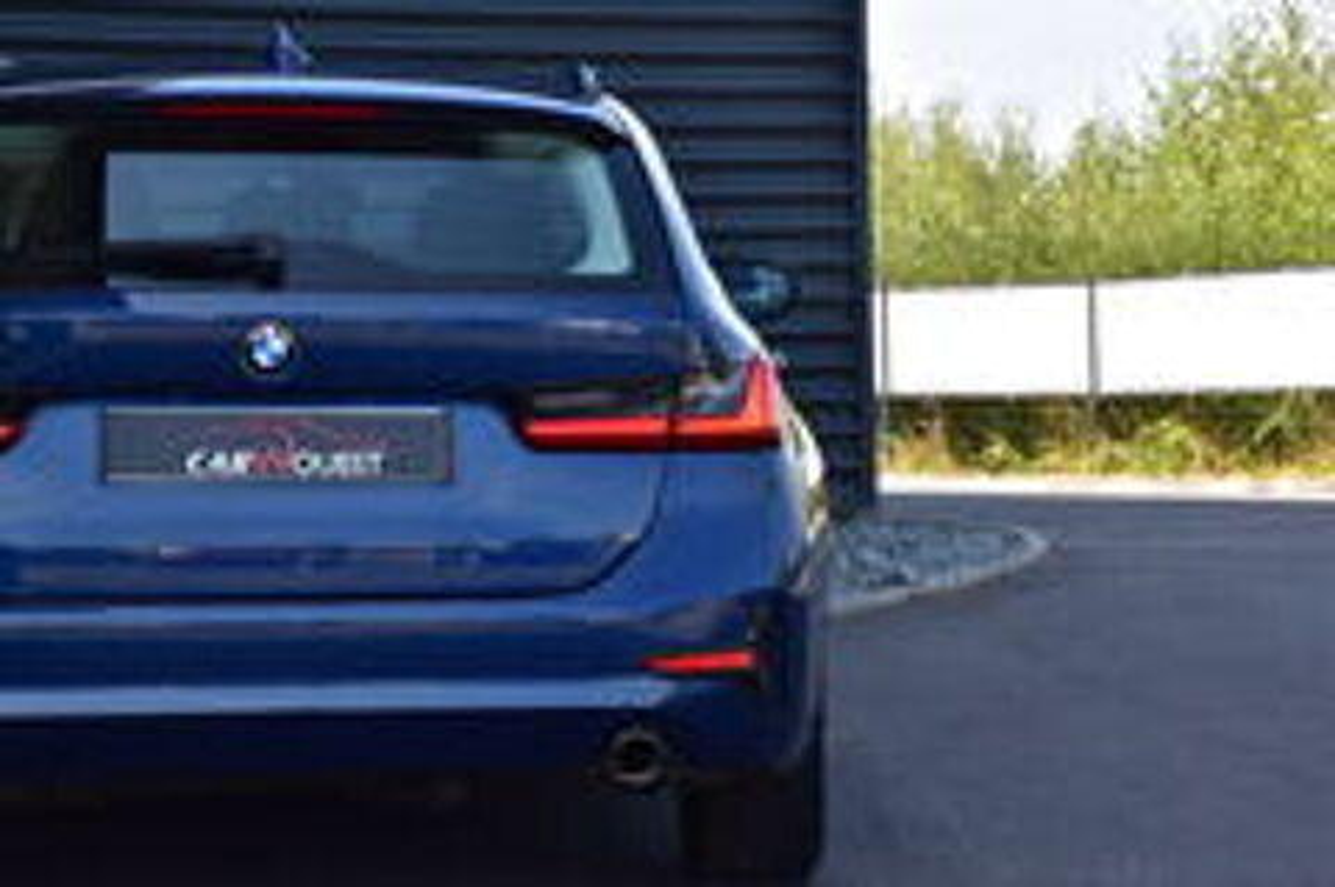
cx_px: 668
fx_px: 4445
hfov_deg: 17.1
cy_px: 444
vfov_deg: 11.4
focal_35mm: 120
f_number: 10
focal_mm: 80
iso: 400
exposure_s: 1/250
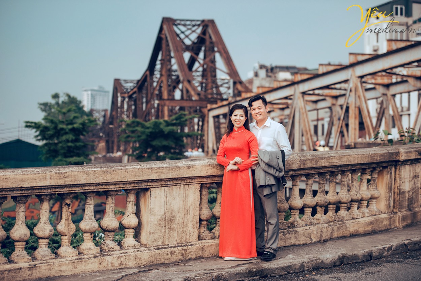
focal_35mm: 78
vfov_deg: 17.5
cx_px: 210
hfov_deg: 26.0
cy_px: 140
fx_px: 912
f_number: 2.8
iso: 200
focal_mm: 78
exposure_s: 1/2500
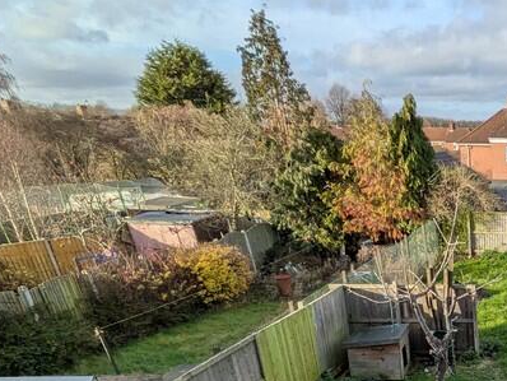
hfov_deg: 42.4
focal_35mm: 36
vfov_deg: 35.7
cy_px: 385
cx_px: 535
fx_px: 528
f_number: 2.2
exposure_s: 1/1300
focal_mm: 1.85
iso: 50
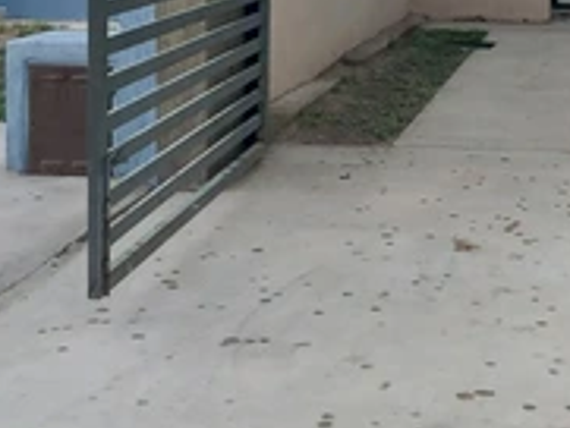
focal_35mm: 73
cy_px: -72
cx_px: 501
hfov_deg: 25.9
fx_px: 1203
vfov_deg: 19.2
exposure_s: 1/50
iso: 400
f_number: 1.8
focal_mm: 4.6
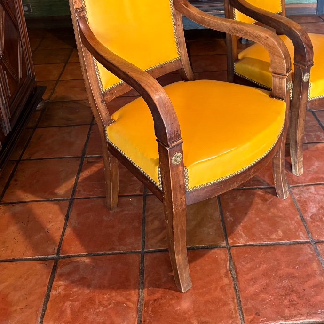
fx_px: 424
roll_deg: +3.5
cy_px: 68
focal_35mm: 40
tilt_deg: -24.4
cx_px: 178
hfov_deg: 41.8
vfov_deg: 40.3
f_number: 1.6
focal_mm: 5.96
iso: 320
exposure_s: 1/50
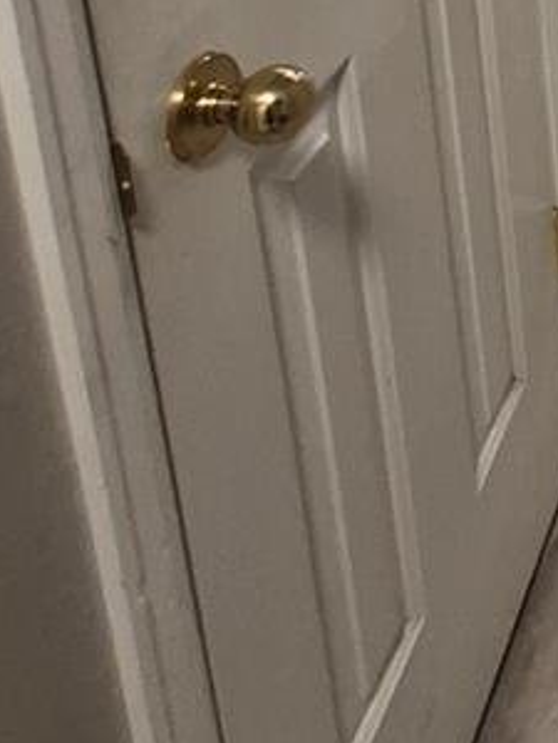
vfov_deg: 25.5
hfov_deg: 19.4
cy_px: -421
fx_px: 1118
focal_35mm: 52
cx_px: 1054
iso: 640
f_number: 2.2
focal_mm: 1.74
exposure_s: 1/60
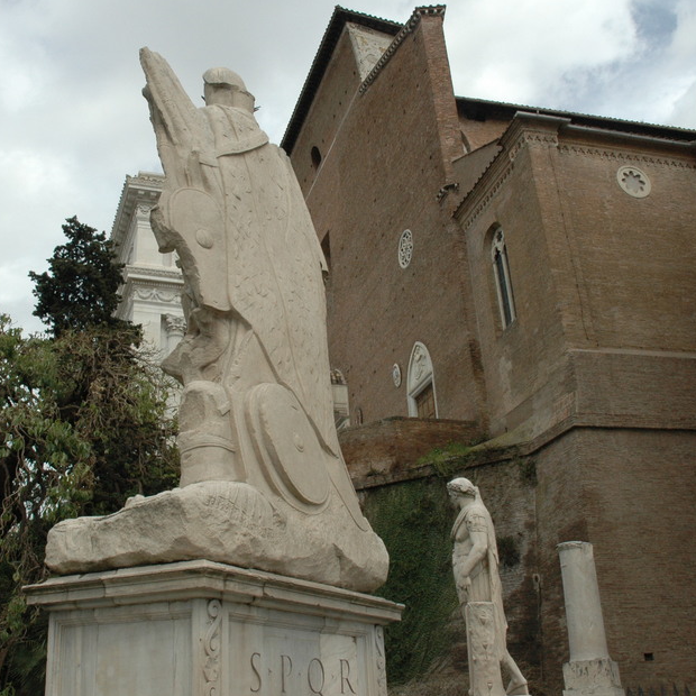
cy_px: 334
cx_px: 264
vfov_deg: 44.9
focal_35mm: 37
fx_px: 842
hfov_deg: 44.6
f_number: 11
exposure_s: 1/500
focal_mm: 18
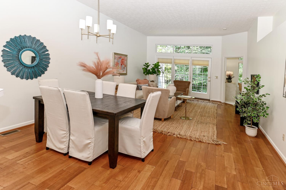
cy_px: 95
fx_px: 167
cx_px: 143
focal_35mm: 21
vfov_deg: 59.4
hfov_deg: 81.2
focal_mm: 21
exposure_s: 1/60
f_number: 8
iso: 400
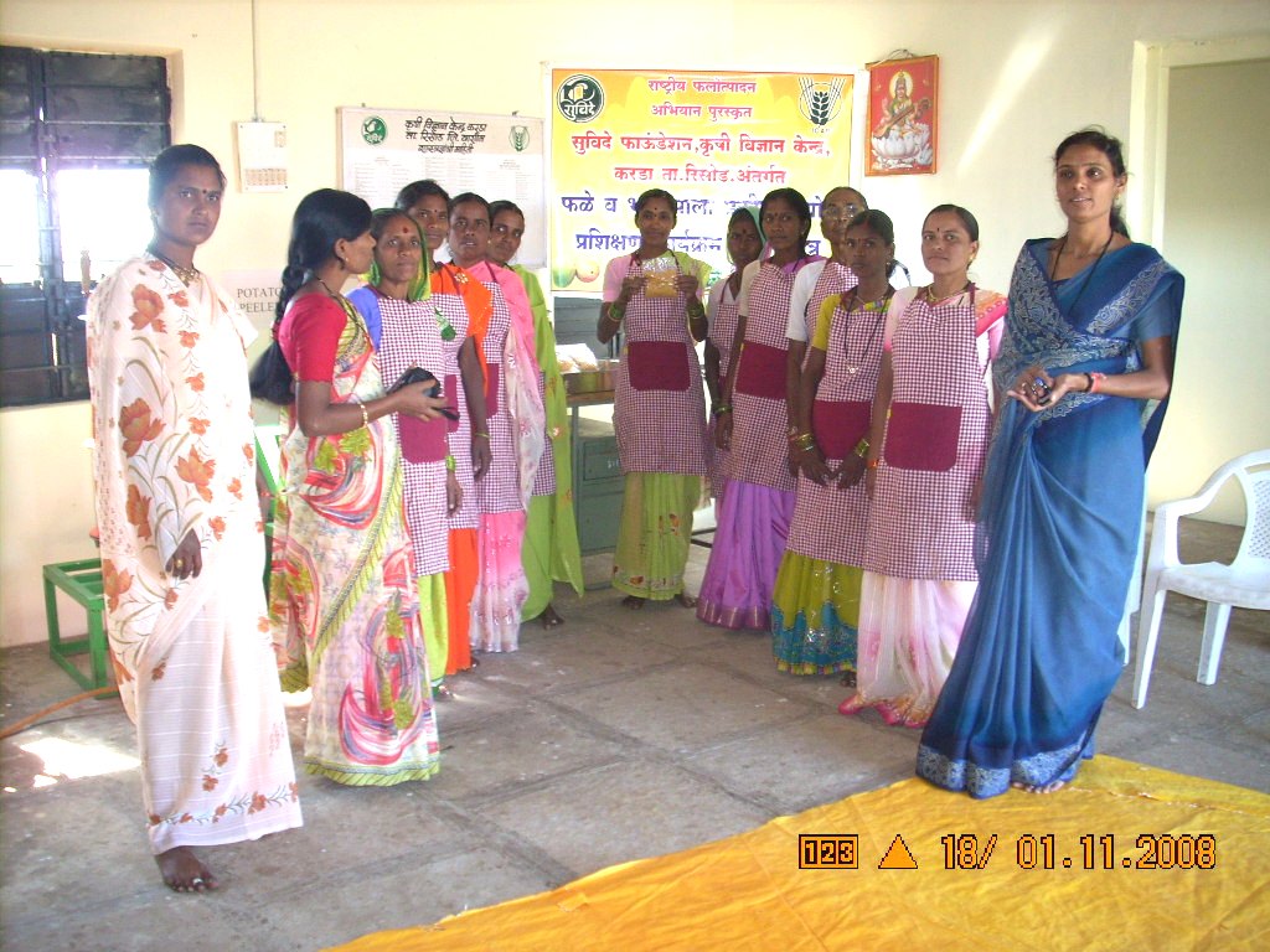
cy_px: 476
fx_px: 1357
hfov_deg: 50.1
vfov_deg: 38.7
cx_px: 635
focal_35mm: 37
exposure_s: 1/30
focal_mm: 6.2
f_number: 2.8
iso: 100
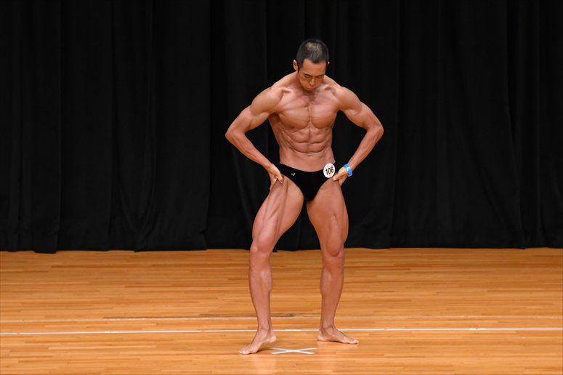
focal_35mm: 285
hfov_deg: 7.2
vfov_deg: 4.8
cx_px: 282
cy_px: 188
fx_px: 4455
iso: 3200
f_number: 5.6
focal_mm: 190
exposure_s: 1/400
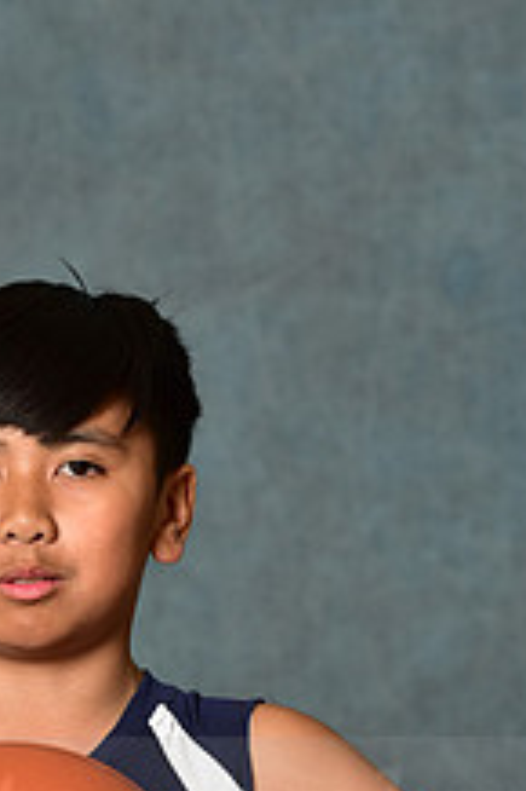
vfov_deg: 6.9
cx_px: 34
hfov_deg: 4.6
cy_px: 787
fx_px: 6541
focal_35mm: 298
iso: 320
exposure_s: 1/200
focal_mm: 112
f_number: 4.5
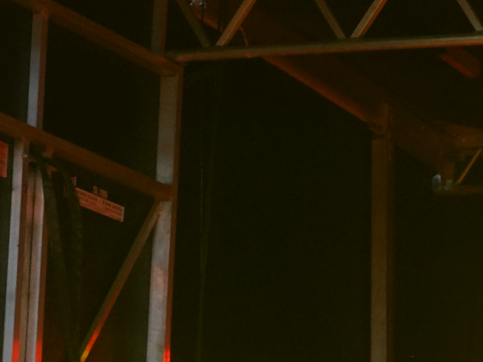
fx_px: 2818
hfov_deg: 9.2
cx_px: 993
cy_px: 568
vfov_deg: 7.2
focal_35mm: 202
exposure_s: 1/160
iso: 4000
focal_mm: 48
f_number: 4
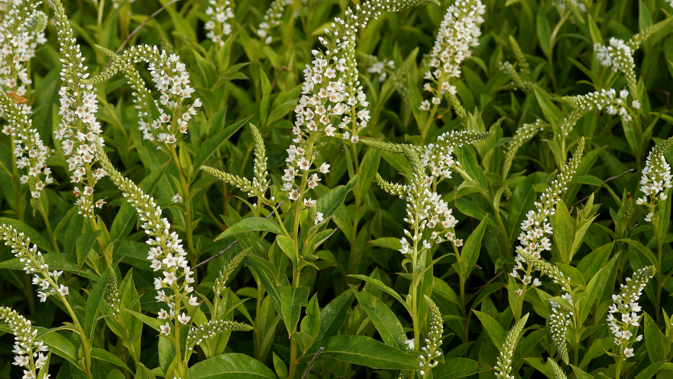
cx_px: 335
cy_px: 160
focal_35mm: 158
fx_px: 2819
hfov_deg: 13.6
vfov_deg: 7.7
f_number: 6.3
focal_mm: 100
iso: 160
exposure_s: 1/160
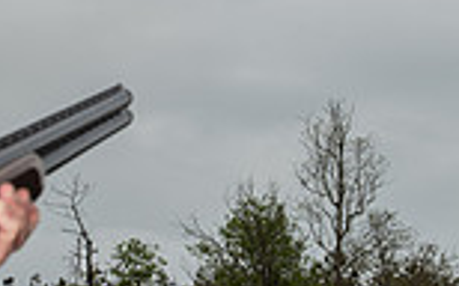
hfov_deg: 14.3
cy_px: 42
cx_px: 161
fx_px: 1825
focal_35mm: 146
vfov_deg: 8.9
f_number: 6.3
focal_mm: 38
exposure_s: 1/250
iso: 125
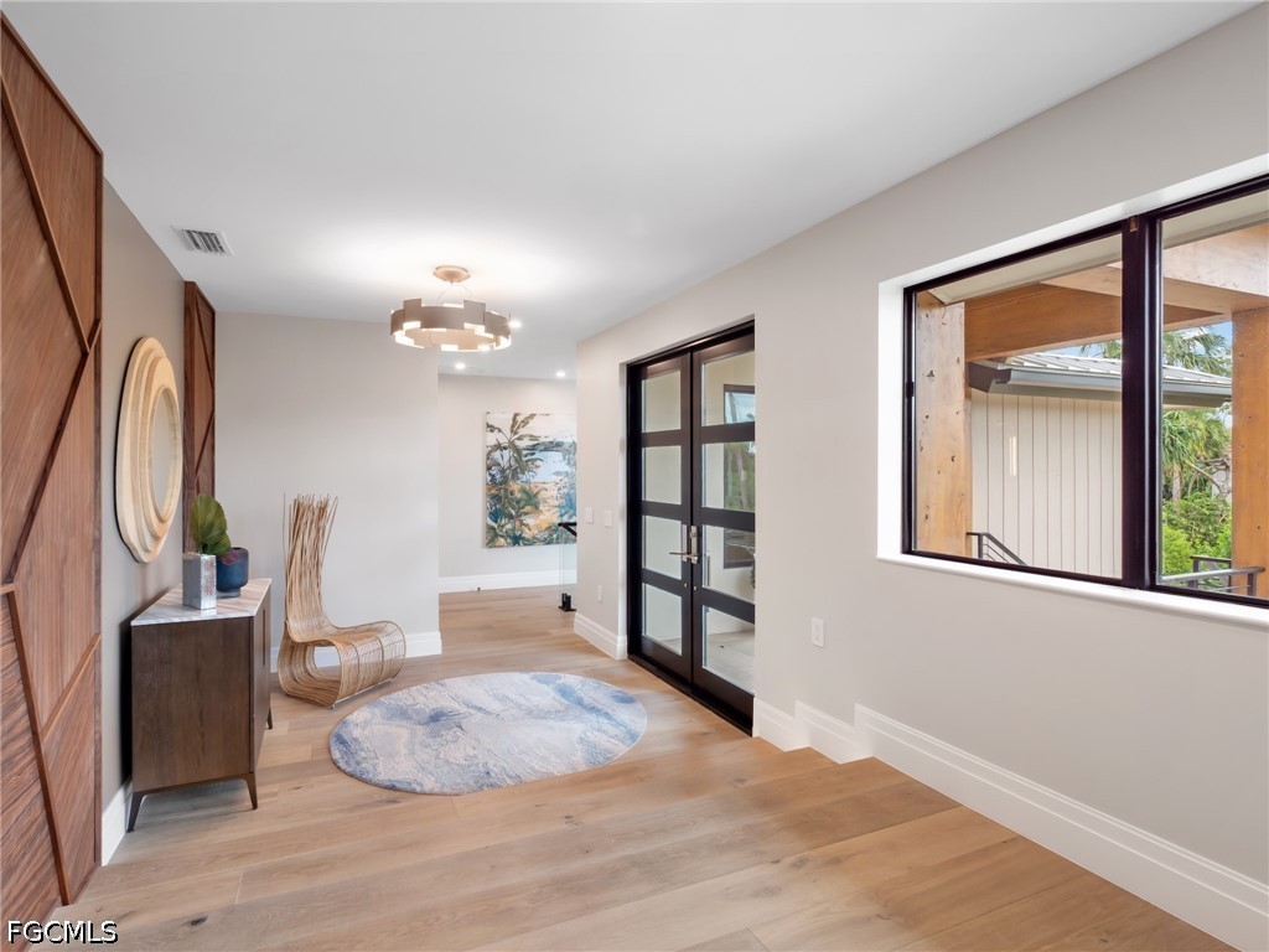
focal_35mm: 18
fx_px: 660
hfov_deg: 87.8
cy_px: 476
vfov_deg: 71.6
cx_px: 634
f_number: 7.1
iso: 200
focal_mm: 9
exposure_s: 1/5
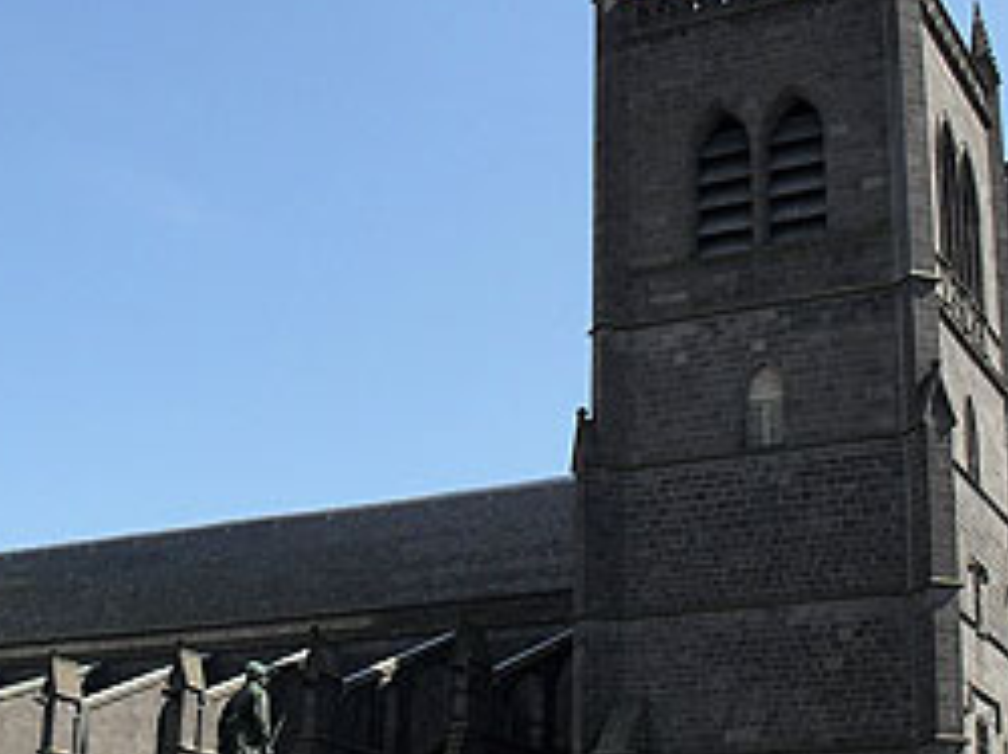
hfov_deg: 30.8
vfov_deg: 23.2
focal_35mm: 63
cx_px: 492
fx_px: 1833
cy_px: 466
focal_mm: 6.3
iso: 100
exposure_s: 1/180
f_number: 8.4
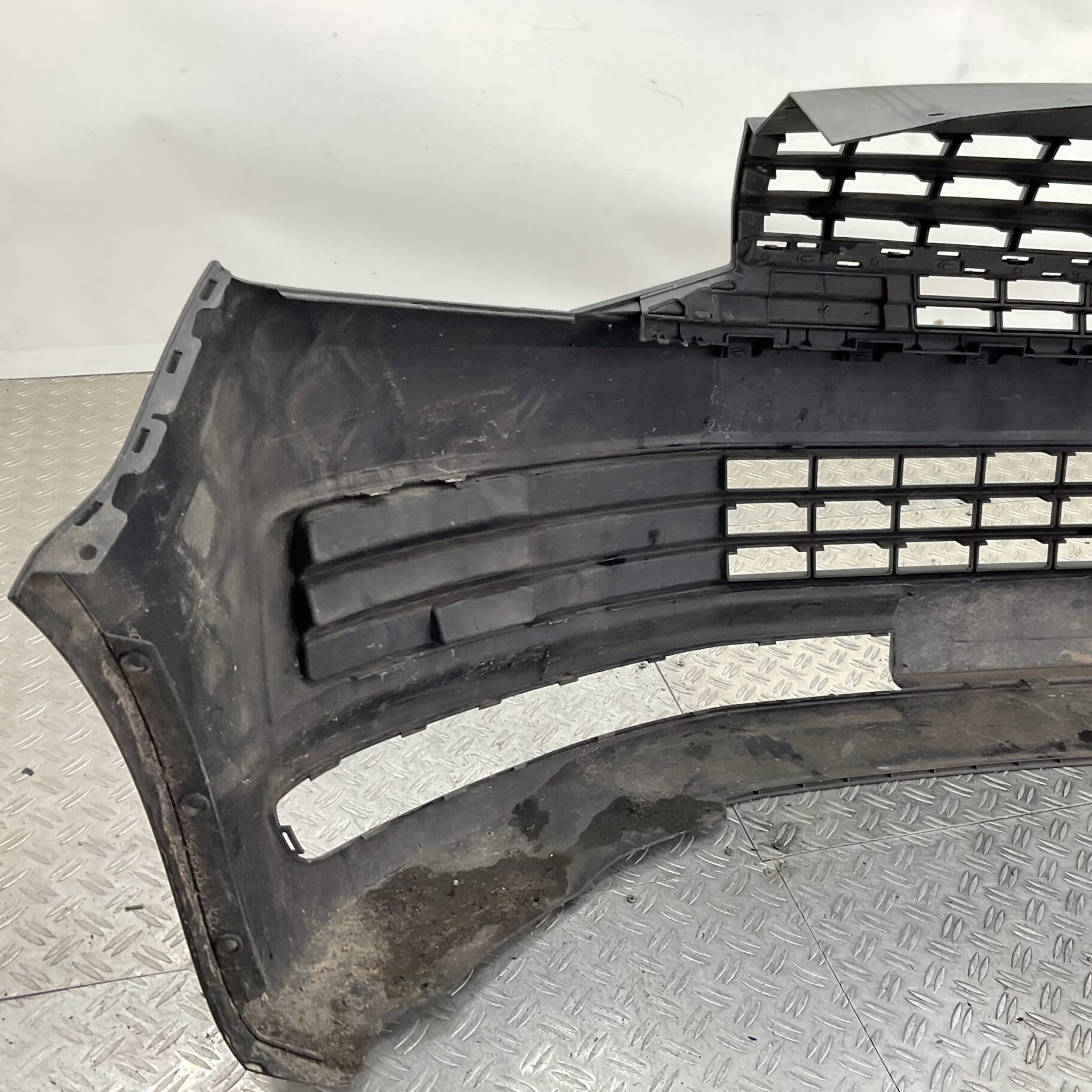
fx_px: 1285
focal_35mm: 36
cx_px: 700
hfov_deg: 45.6
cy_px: 545
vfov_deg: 46.0
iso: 40
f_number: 1.8
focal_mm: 3
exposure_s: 1/100
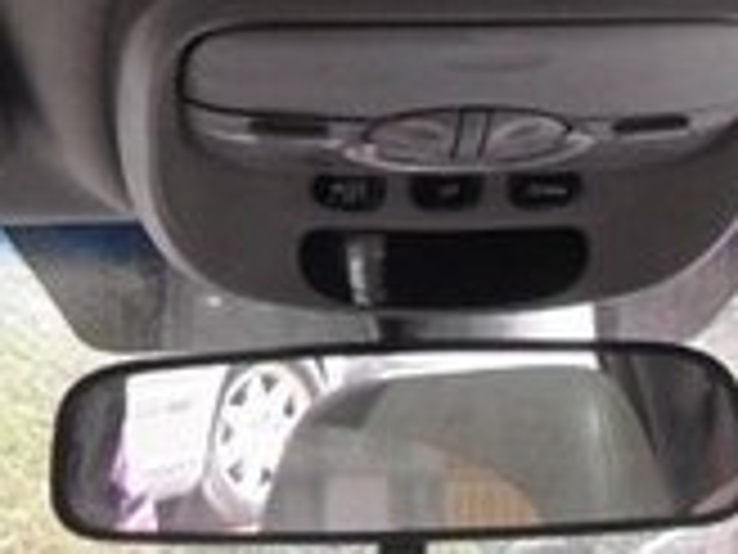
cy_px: -475
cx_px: 432
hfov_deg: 14.4
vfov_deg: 10.2
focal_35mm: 137
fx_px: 2921
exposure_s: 1/180
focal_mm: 6.3
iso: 80
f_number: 2.8
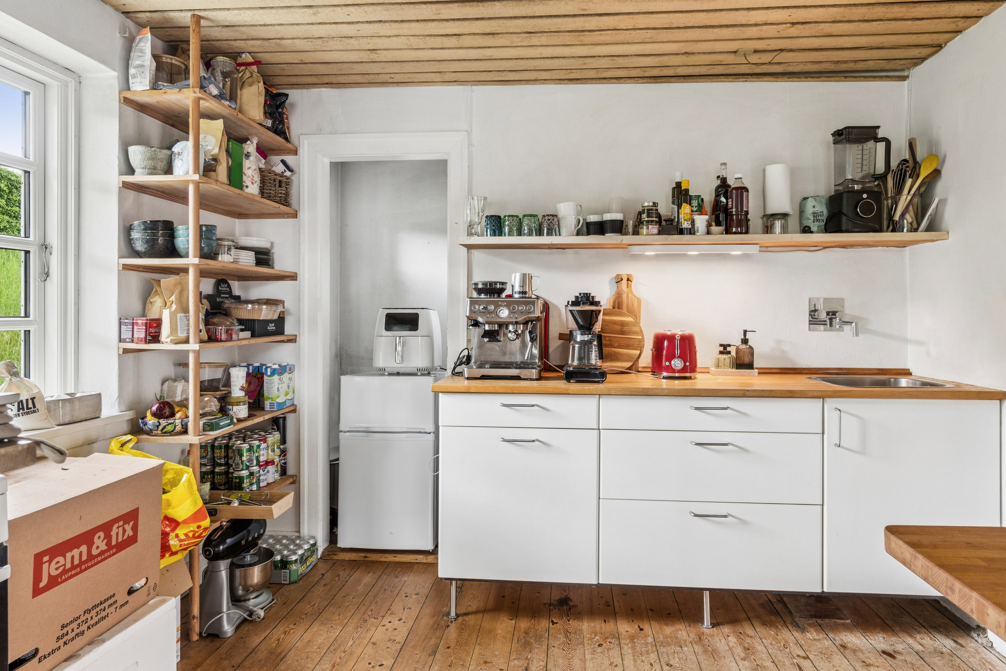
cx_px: 503
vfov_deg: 59.5
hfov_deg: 81.2
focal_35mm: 21
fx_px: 587
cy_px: 336
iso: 200
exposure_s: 1/6
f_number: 8
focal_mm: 14
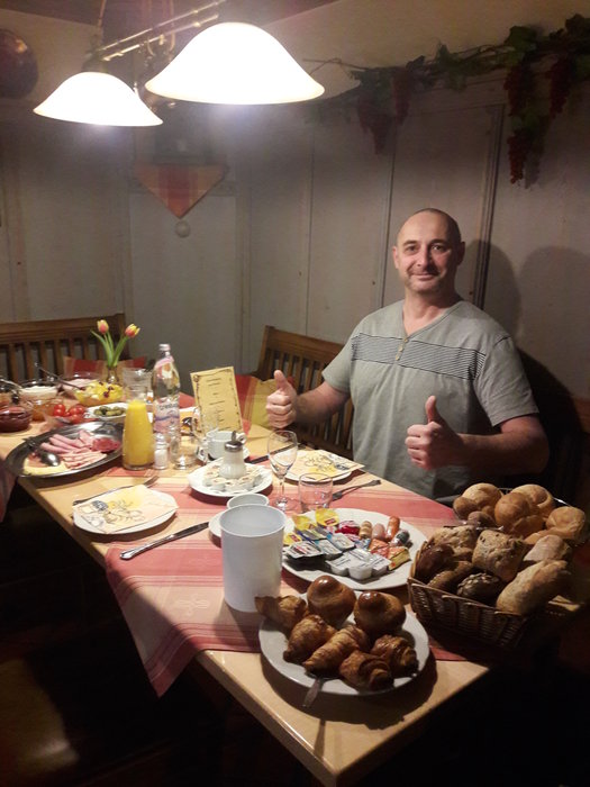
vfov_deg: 63.4
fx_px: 636
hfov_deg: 49.7
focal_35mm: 28
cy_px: 394
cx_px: 295
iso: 320
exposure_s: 1/17
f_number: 1.9
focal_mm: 3.7
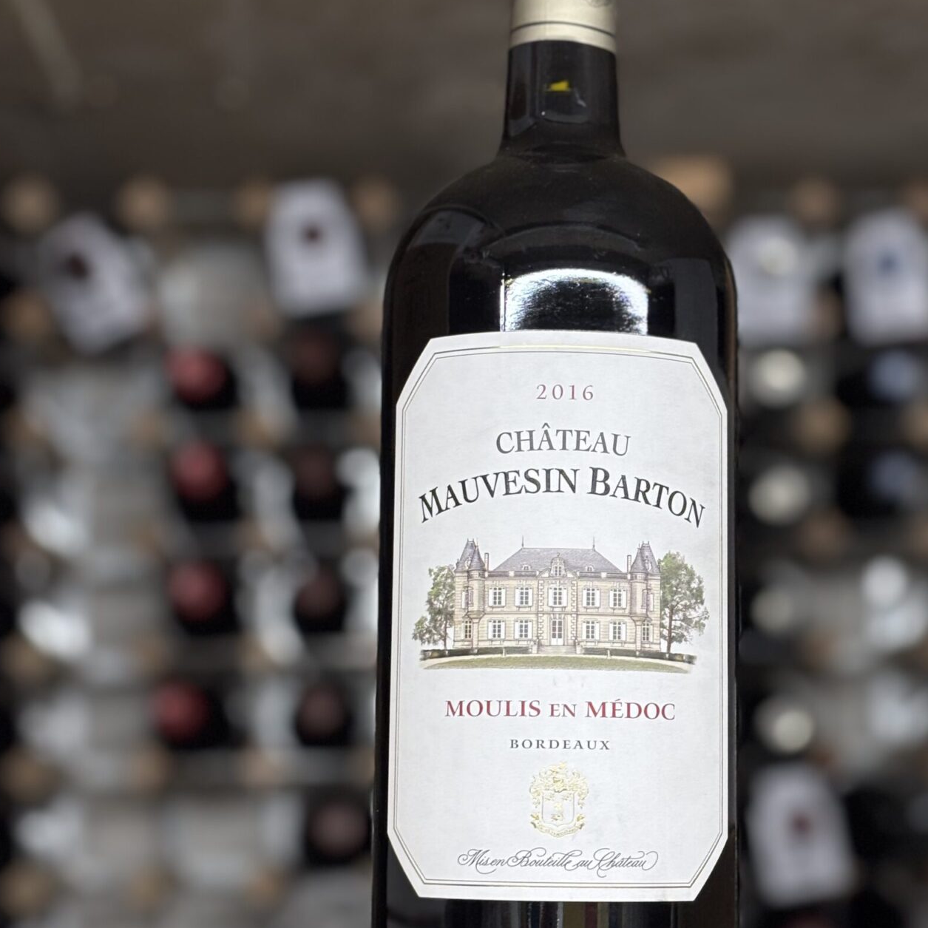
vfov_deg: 23.0
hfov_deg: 23.0
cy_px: 511
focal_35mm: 75
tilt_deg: +7.0
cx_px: 557
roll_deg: +0.6
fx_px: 2275
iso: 100
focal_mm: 5.96
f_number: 1.6
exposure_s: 1/50
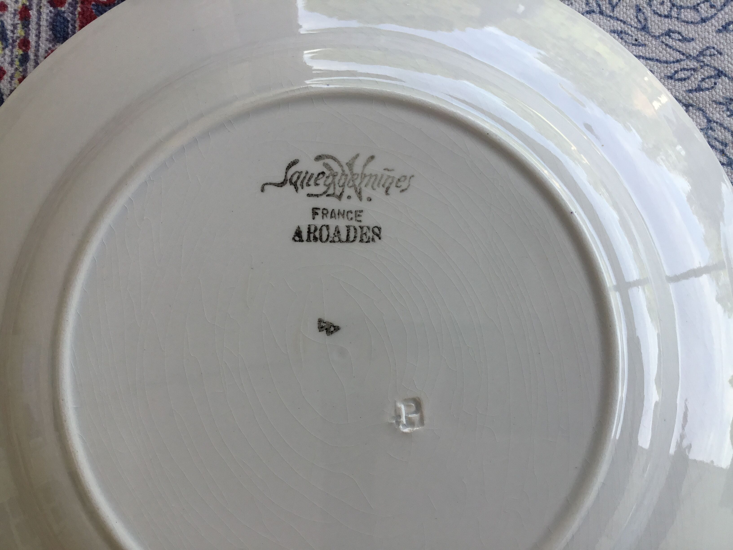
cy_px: 275
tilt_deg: -83.8
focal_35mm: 31
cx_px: 366
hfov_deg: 58.4
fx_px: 656
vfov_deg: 45.4
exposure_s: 1/166
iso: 25
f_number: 2.4
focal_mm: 3.3
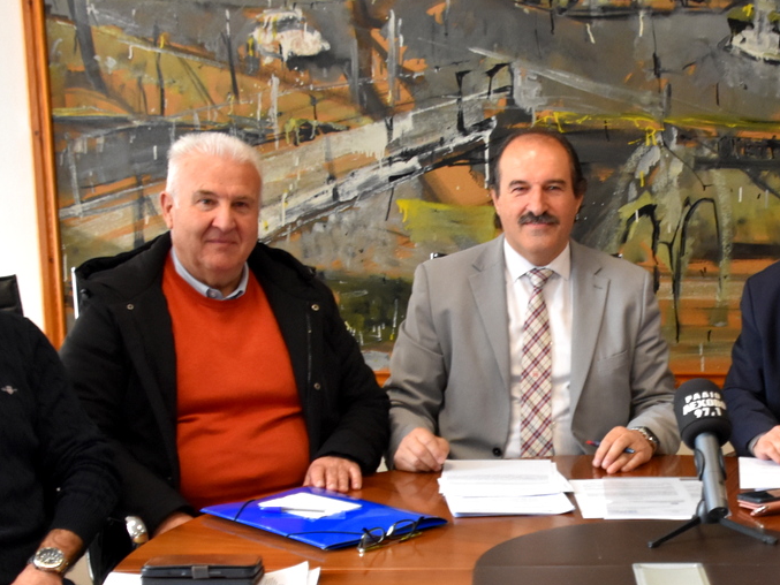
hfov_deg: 25.5
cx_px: 643
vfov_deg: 19.4
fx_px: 1690
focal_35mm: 75
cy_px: 478
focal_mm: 22
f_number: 5
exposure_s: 1/60
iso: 1100
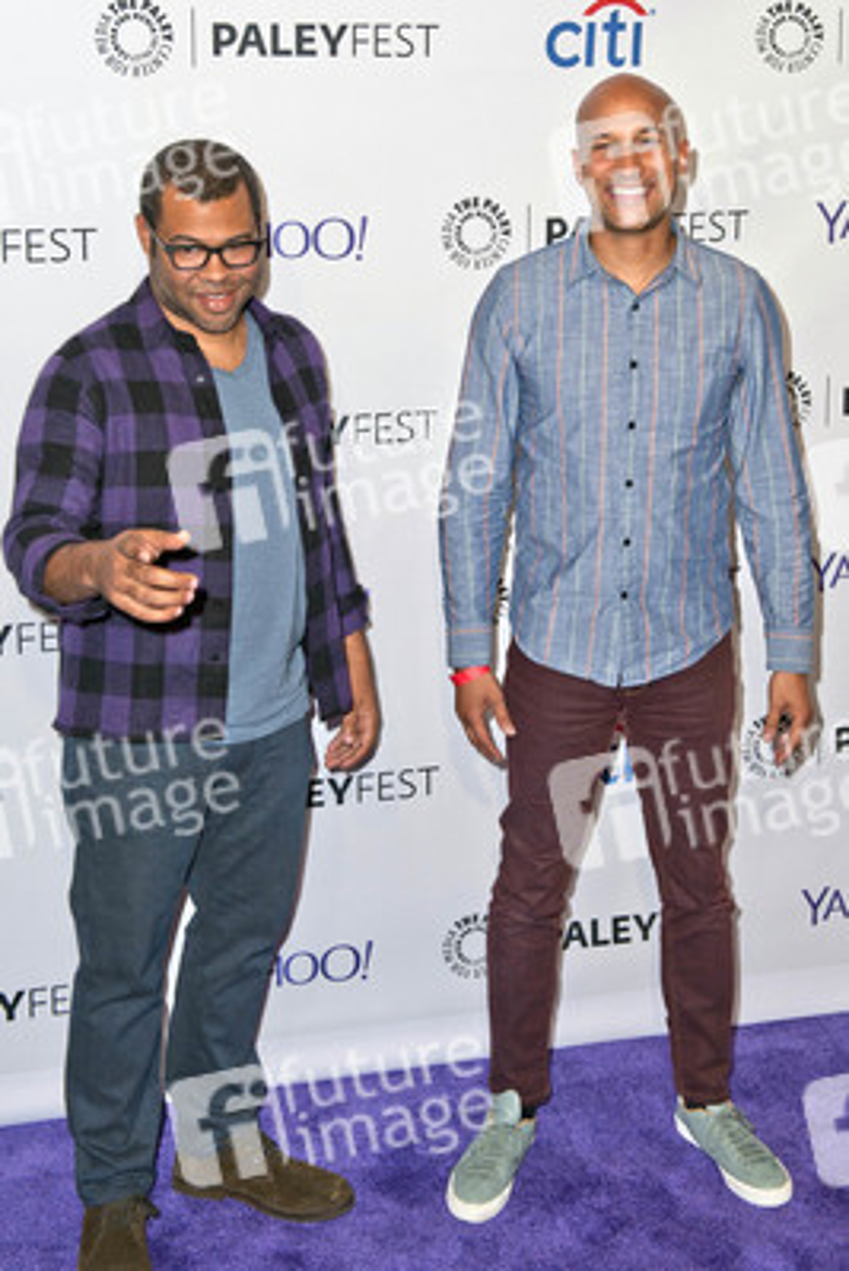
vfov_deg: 46.4
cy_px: 636
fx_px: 1484
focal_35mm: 42
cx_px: 424
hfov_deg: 31.9
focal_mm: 42
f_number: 4
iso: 400
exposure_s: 1/400
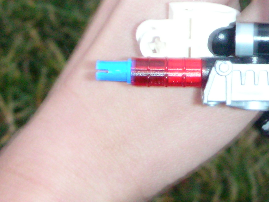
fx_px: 816
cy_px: -23
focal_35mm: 105
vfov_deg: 13.8
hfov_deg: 18.2
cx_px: 274
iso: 200
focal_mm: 5.8
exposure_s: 1/10.5
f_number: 3
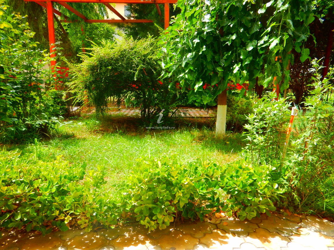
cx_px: 167
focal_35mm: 24
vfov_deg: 56.8
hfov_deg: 71.6
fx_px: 232
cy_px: 125
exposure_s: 1/400
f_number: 2.8
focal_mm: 4.3
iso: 125
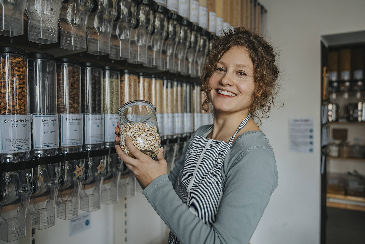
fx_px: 304
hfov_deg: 61.9
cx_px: 182
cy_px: 122
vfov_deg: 43.6
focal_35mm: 30
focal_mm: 30
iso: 1000
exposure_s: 1/160
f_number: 2.8
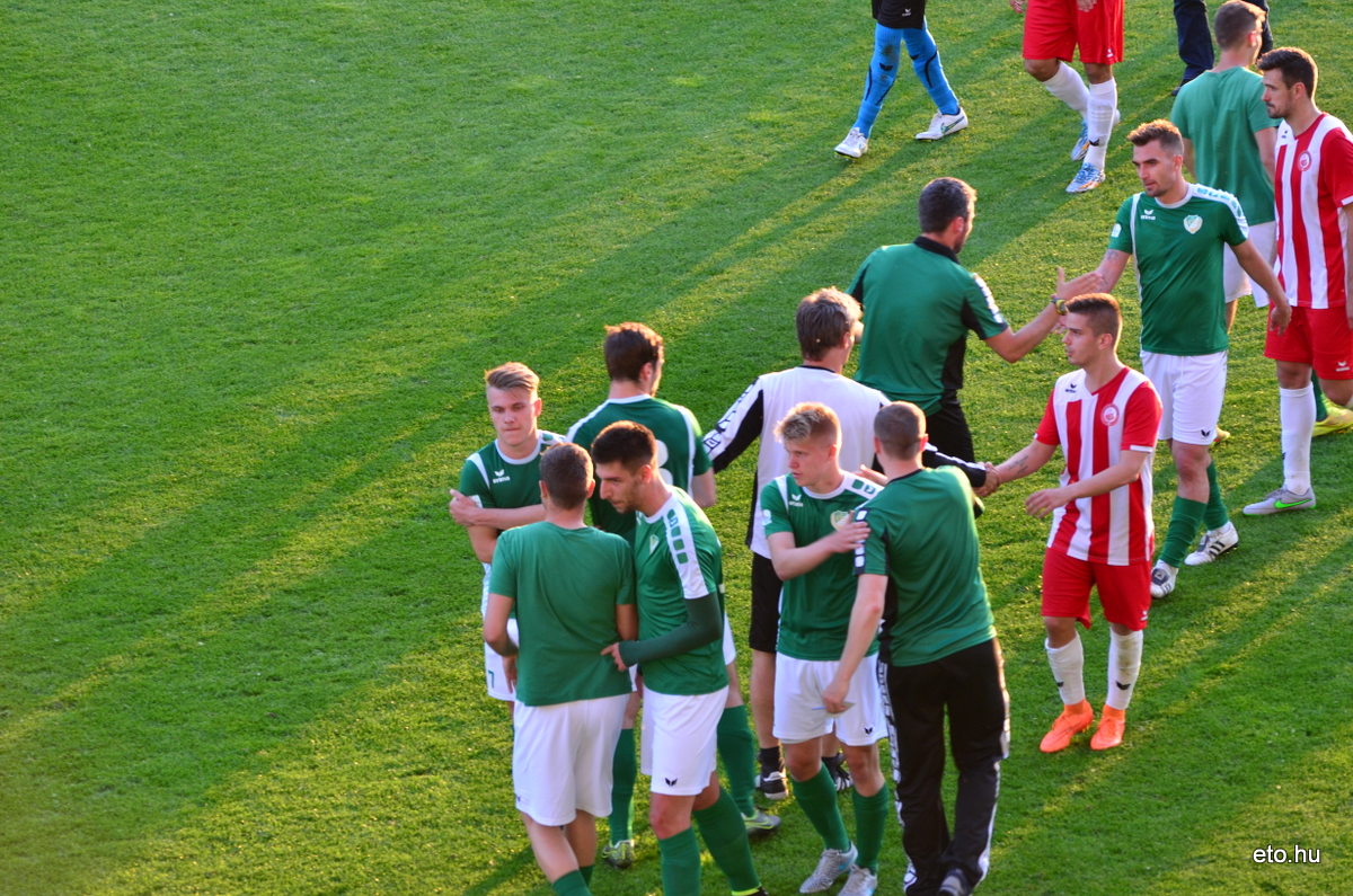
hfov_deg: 8.1
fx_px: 9565
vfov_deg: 5.4
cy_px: 448
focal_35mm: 255
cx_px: 676
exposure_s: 1/100
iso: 400
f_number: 5
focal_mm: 170
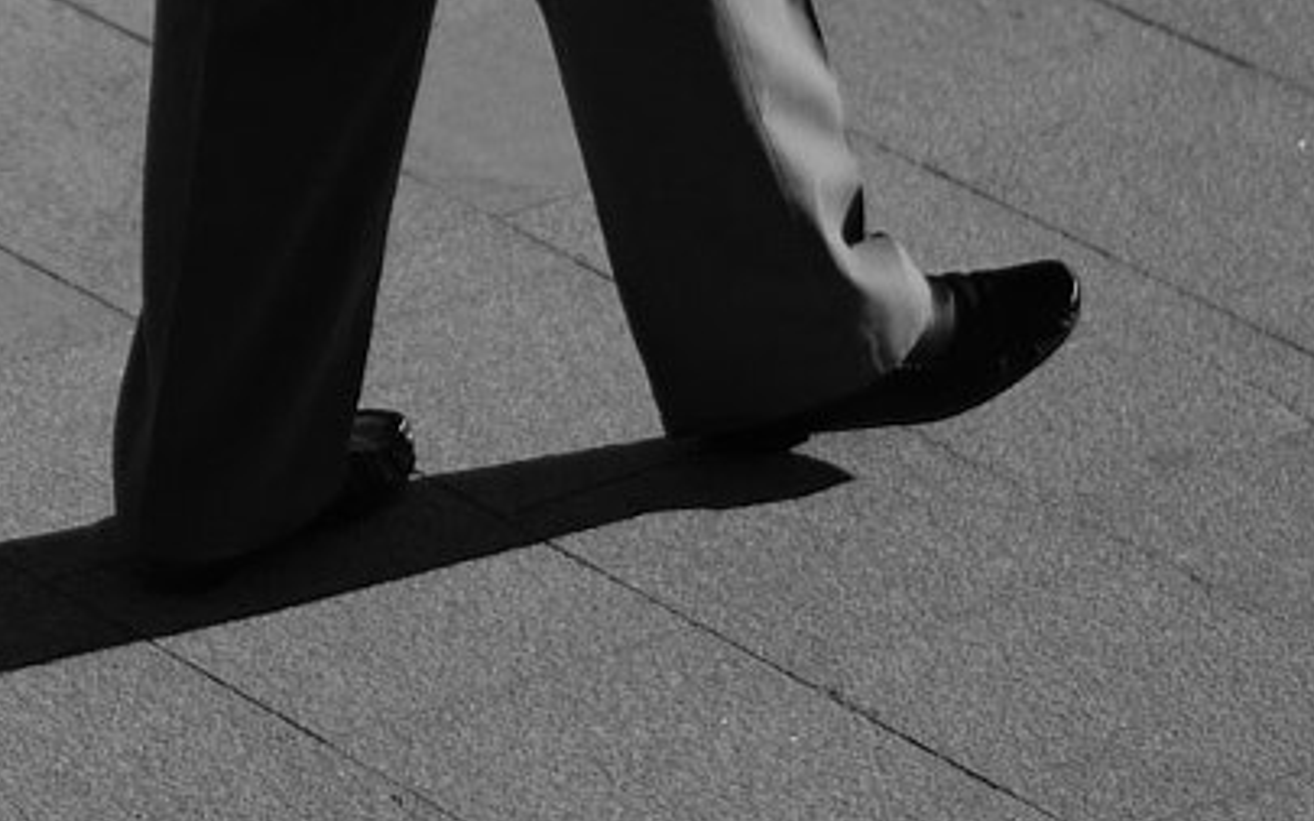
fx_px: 12102
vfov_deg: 3.9
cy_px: -247
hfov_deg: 6.2
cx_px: -363
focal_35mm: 338
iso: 200
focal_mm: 56
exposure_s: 1/26000
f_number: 1.2
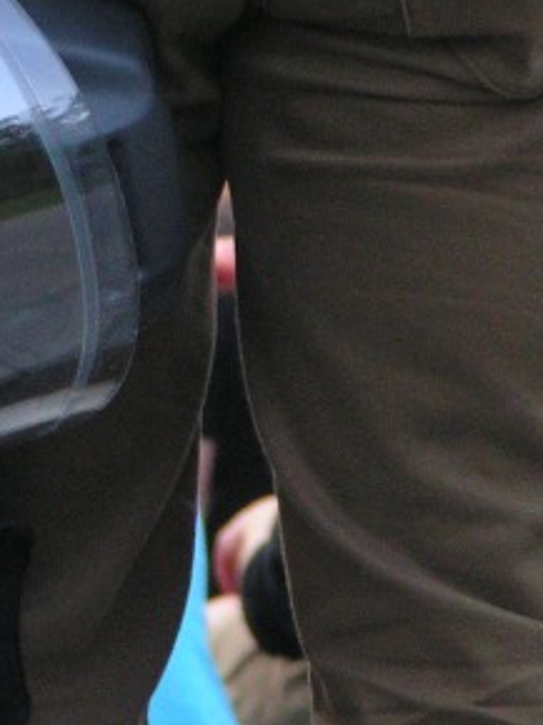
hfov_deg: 3.0
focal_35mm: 497
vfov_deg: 4.0
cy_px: 65
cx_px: 150
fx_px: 10410
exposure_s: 1/60
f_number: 3.5
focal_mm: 27.5
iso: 200
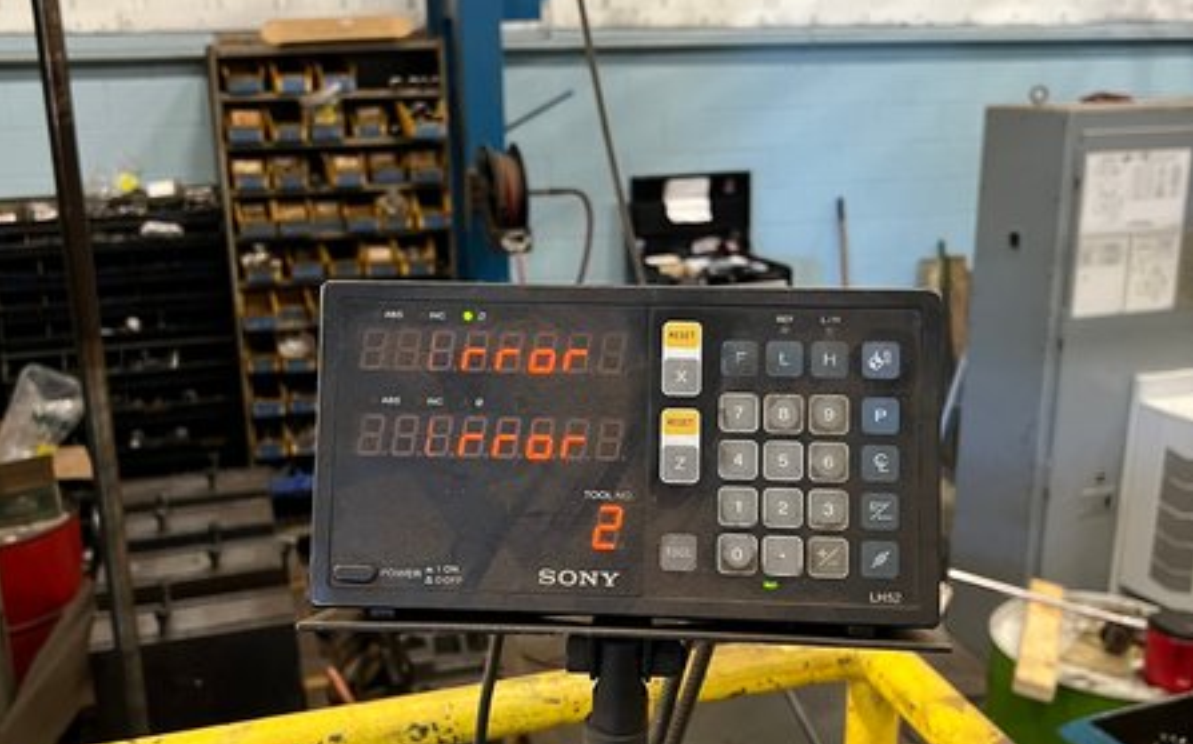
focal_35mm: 37
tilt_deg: -16.6
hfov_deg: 52.8
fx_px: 1203
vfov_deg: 34.4
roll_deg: +0.1
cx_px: 595
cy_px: 392
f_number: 1.5
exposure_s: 1/60
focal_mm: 5.7
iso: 400
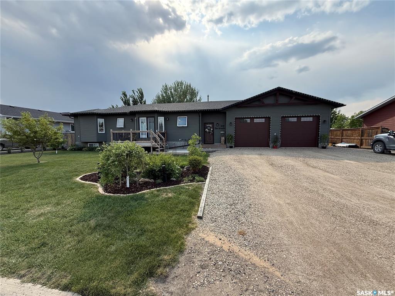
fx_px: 160
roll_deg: +0.3
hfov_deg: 102.1
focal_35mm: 14
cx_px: 198
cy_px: 148
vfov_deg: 85.7
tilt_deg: -3.8
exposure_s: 1/1017
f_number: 2.2
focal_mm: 2.22
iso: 50
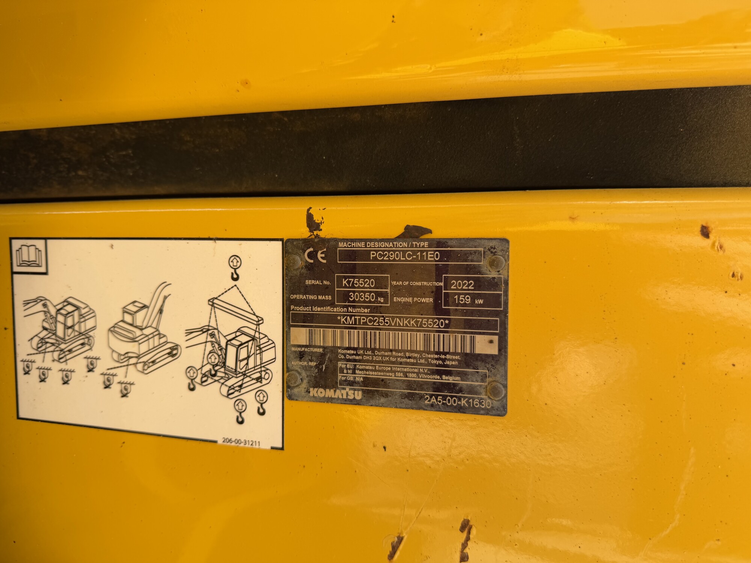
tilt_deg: -5.6
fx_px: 521
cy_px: 282
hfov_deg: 71.6
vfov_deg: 56.8
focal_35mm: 24
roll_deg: +1.3
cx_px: 376
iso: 80
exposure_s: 1/715
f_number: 1.78
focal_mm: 6.76
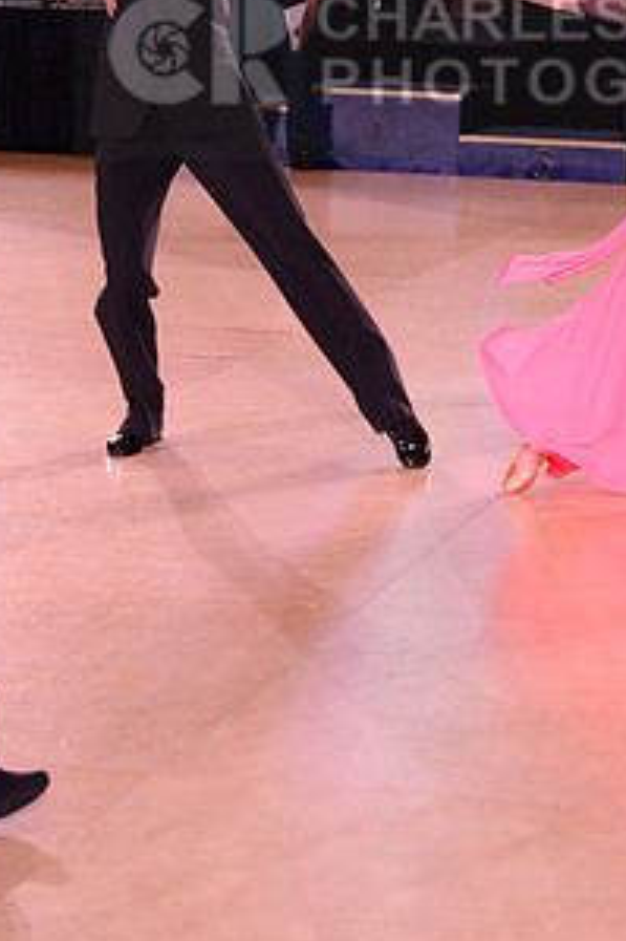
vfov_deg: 16.0
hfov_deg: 10.8
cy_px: 57
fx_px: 3290
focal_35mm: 126
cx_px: 511
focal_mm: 65
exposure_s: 1/250
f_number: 6.3
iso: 2500
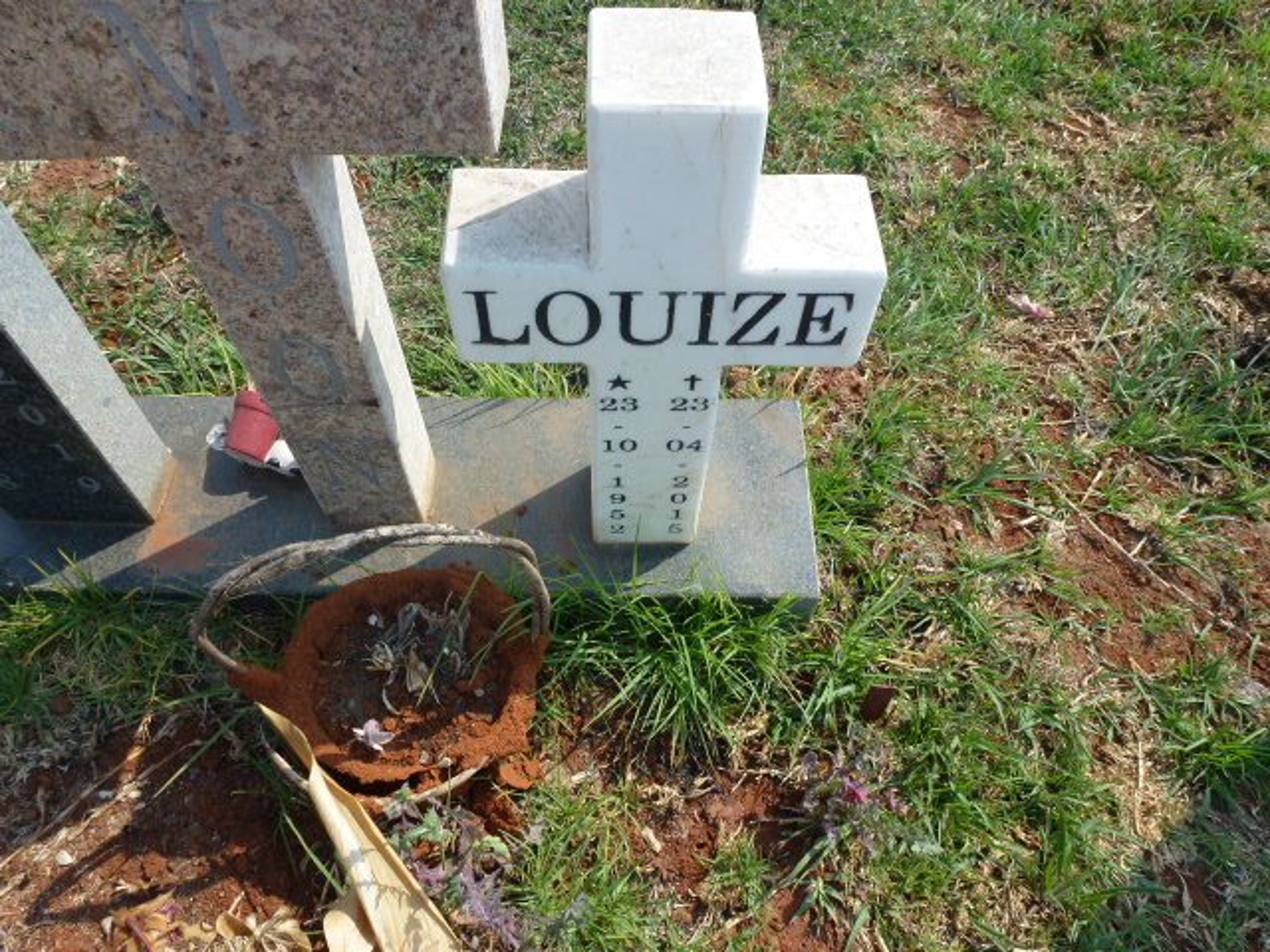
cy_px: 476
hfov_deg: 71.6
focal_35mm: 24
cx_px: 635
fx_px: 881
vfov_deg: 56.8
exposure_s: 1/400
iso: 100
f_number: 4
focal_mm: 4.3
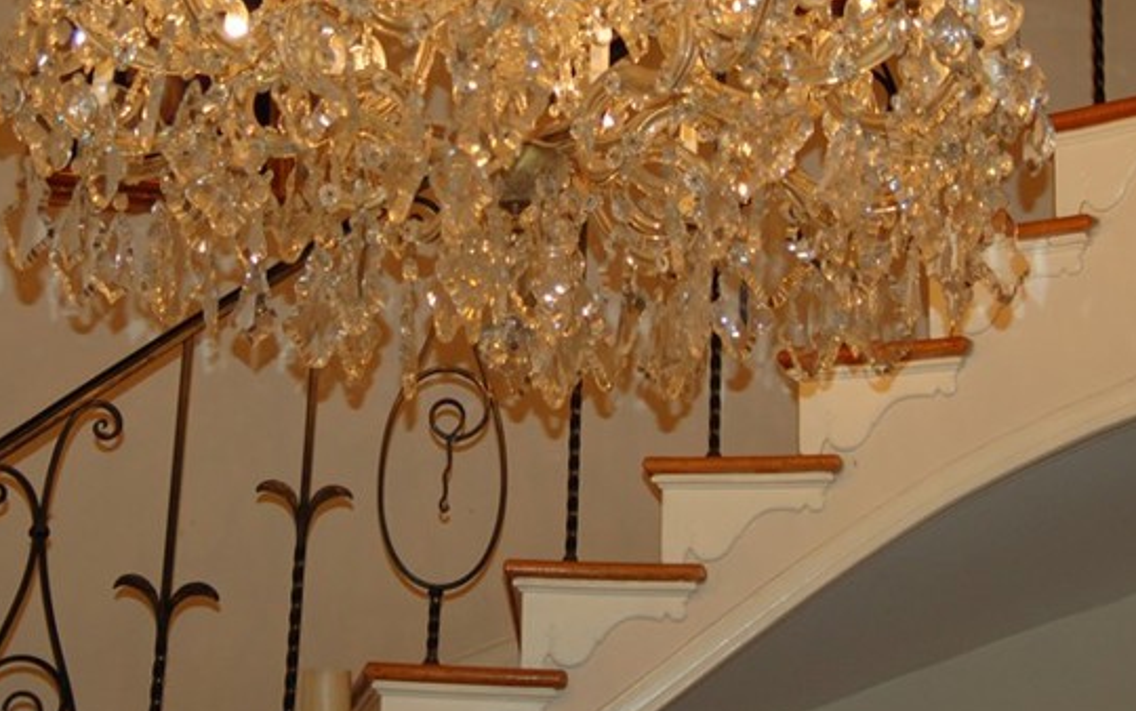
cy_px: 107
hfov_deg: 25.5
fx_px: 2509
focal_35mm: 81
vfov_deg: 16.0
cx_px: 520
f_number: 3.3
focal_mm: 28
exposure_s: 1/100
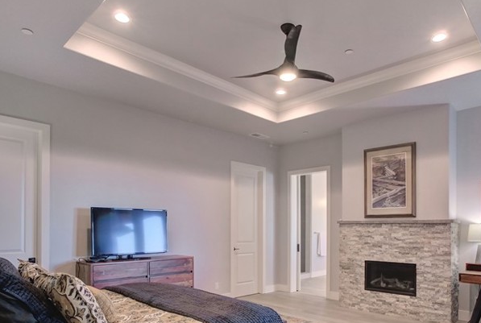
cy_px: 229
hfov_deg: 73.4
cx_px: 264
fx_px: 321
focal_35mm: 24
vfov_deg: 51.8
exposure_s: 1/5
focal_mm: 7
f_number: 10
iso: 200
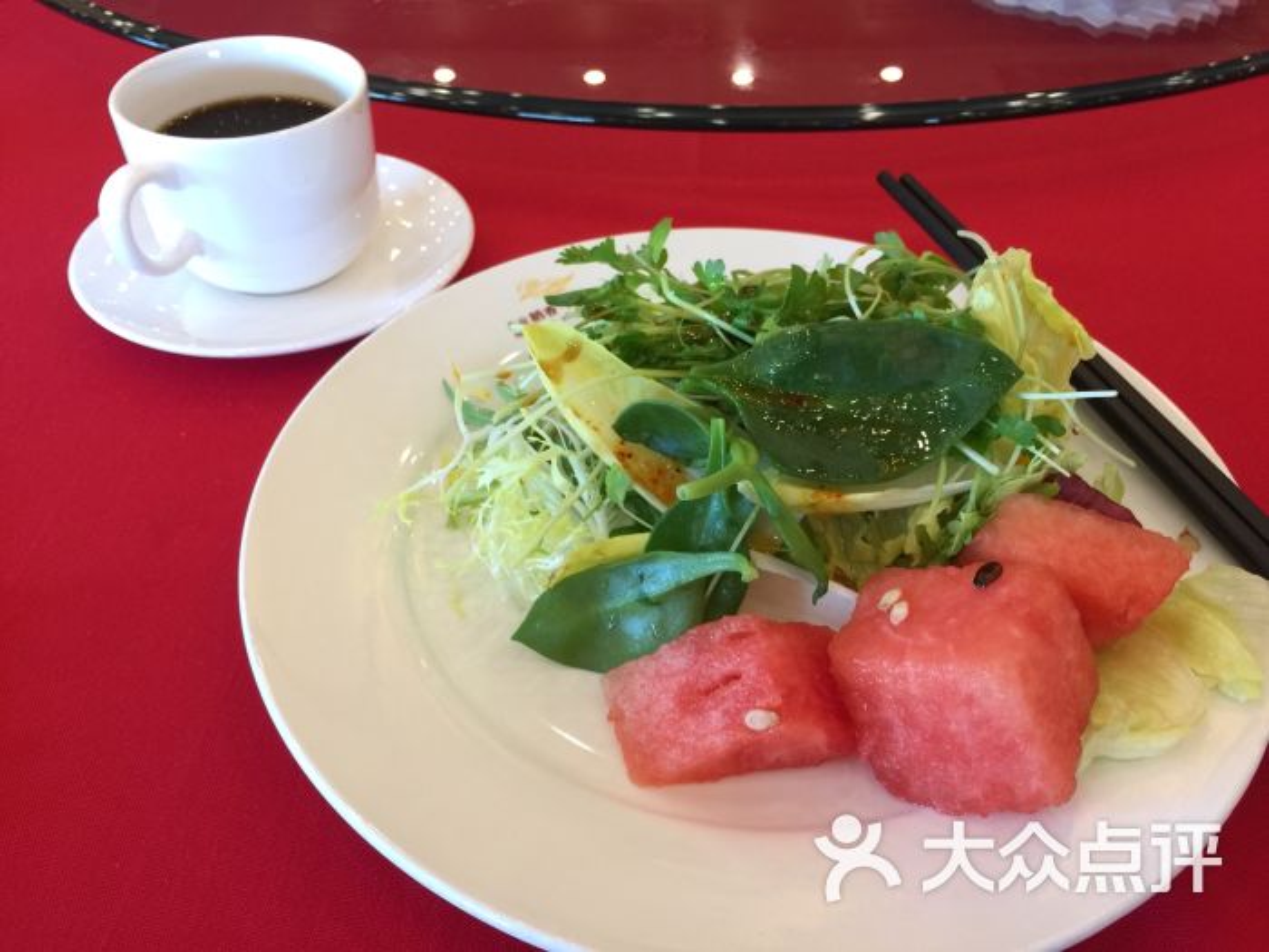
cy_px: 476
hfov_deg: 61.7
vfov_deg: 48.2
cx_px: 634
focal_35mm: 29
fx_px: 1063
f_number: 2.2
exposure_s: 1/17
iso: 80
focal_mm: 4.15
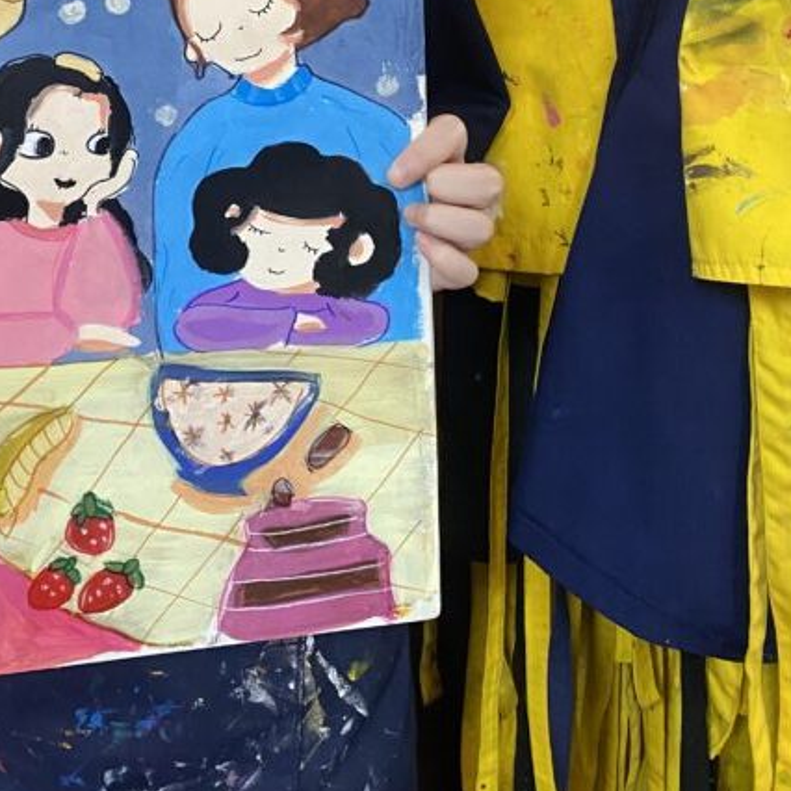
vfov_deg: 29.3
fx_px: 1396
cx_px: 154
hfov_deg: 30.8
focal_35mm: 54
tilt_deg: -5.9
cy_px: -22
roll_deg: +0.6
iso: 160
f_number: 1.8
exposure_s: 1/50
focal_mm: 4.25
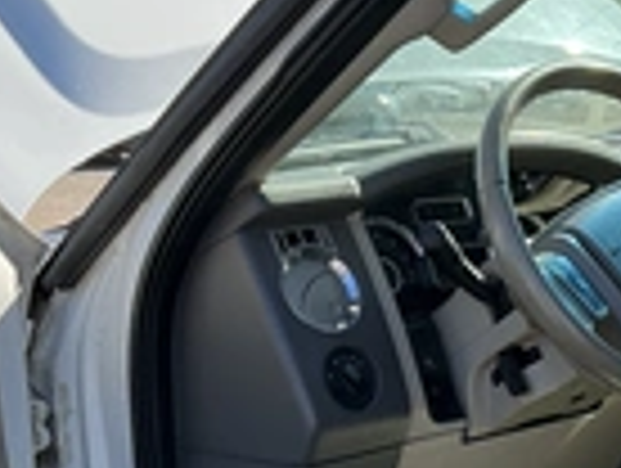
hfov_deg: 23.5
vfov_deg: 17.9
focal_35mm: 81
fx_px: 1456
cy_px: 446
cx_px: 544
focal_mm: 3
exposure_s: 1/461
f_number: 1.8
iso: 25
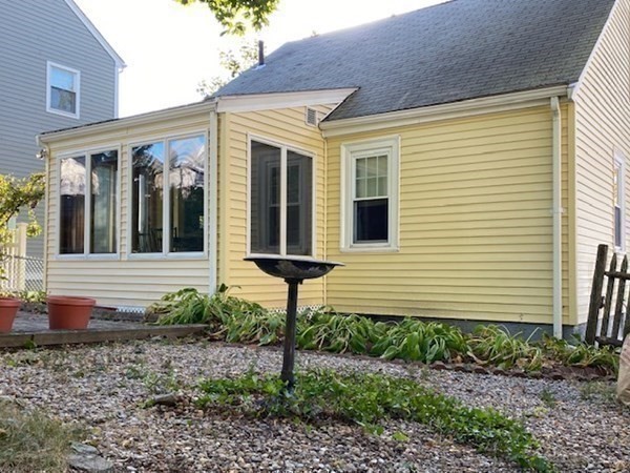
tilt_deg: -2.6
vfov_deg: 53.1
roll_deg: -0.6
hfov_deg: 67.3
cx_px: 315
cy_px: 236
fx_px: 473
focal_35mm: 26
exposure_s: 1/212
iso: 32
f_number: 1.8
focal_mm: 4.25
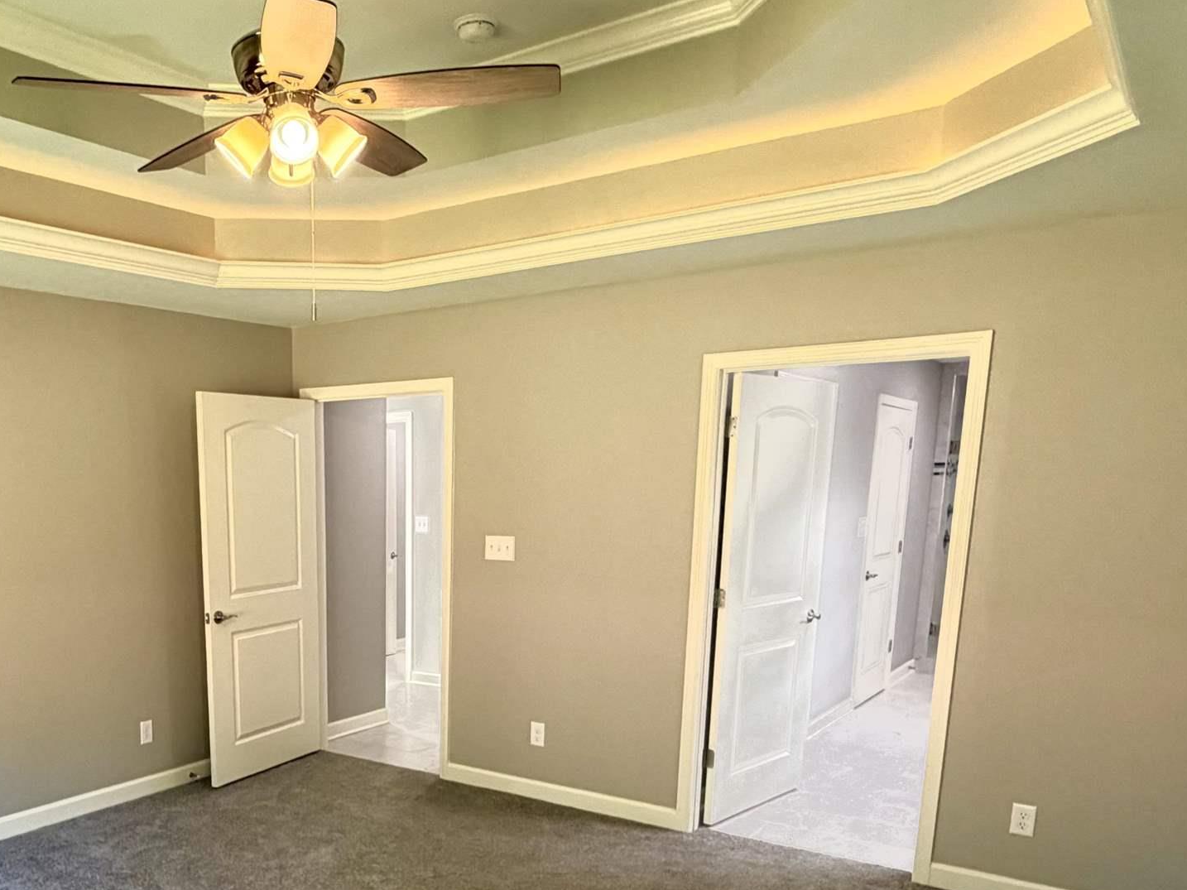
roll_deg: +1.1
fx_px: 1029
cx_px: 349
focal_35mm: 30
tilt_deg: -12.5
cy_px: 687
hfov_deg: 57.9
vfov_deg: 44.9
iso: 250
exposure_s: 1/120
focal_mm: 2.22
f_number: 2.2
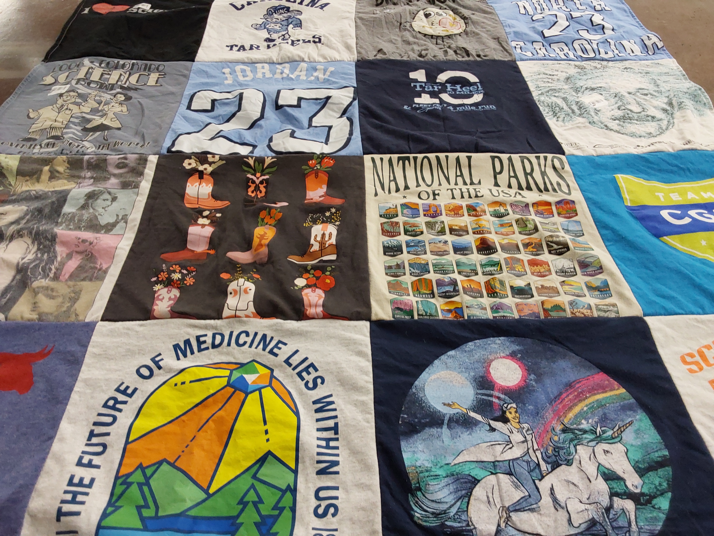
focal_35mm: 28
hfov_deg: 63.4
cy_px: 268
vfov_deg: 49.7
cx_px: 357
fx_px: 578
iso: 125
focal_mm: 2.91
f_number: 1.9
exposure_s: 1/60
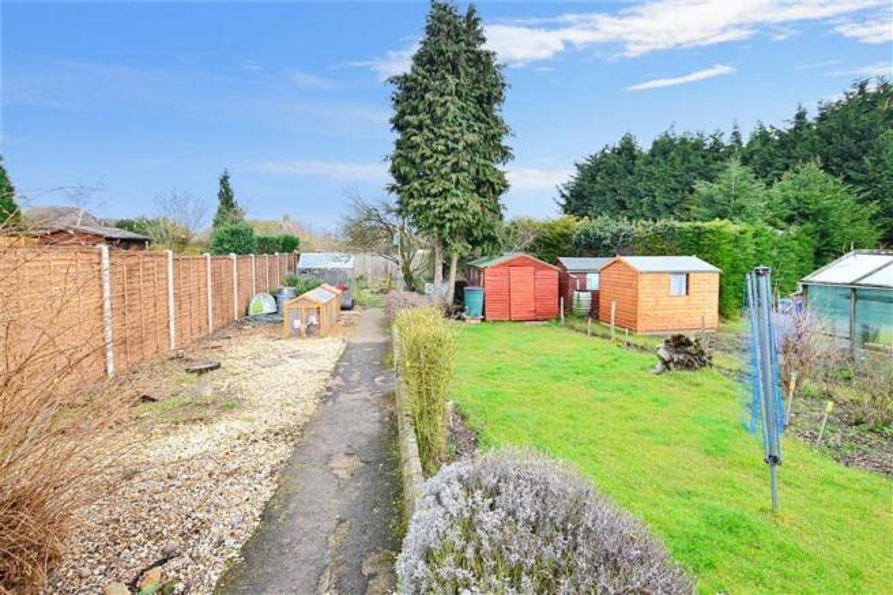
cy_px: 298
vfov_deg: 77.3
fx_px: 372
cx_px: 446
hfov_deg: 100.4
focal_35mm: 15
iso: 400
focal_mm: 10
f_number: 7.1
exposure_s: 1/200
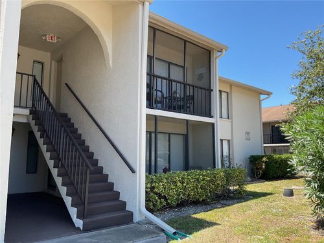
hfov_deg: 61.7
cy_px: 122
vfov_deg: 48.2
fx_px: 271
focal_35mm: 29
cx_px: 162
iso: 16
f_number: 1.8
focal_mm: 3
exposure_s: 1/454
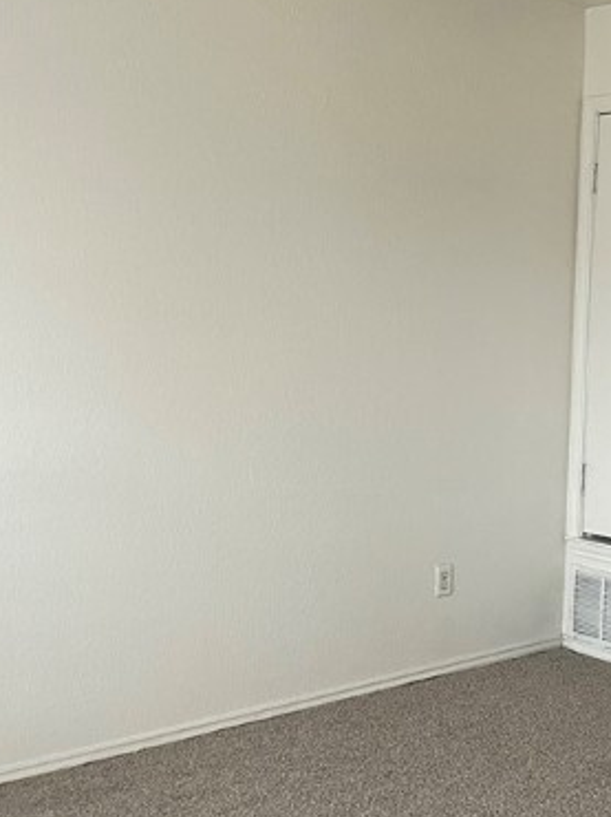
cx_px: 529
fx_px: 1272
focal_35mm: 54
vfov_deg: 35.3
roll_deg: +0.1
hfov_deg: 26.3
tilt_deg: -6.7
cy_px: 532
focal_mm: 5.1
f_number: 1.6
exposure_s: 1/60
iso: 400
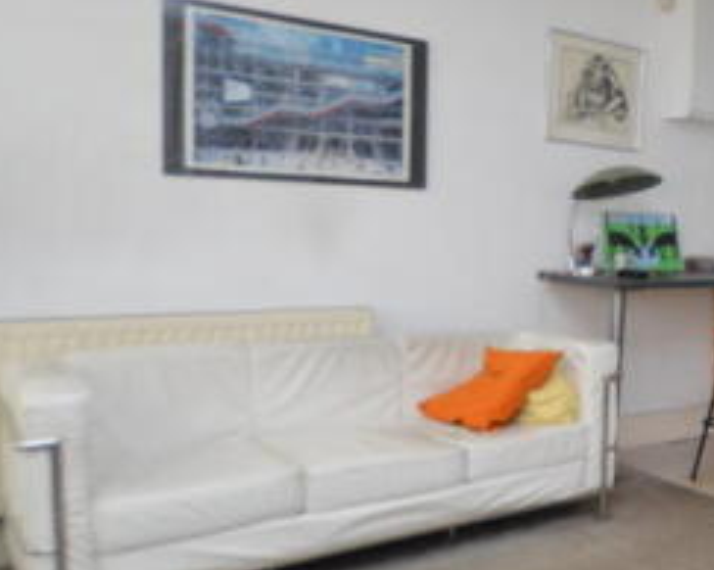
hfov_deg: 38.7
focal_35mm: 38
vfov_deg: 39.1
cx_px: 802
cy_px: 282
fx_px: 802
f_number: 3.5
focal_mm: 10
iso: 2000
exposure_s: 1/60
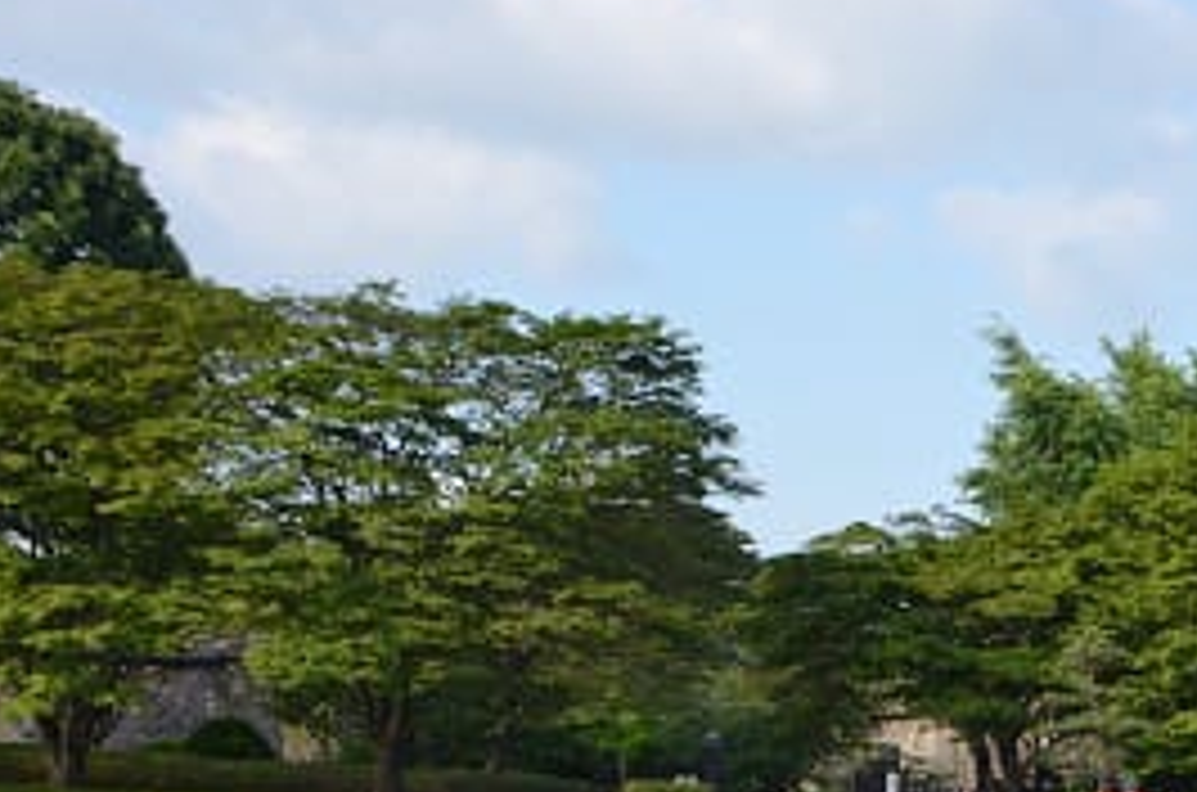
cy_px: 603
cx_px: 1303
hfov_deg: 25.2
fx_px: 2494
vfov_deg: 17.9
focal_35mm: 75
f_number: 5
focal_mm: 21
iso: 800
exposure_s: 1/2000
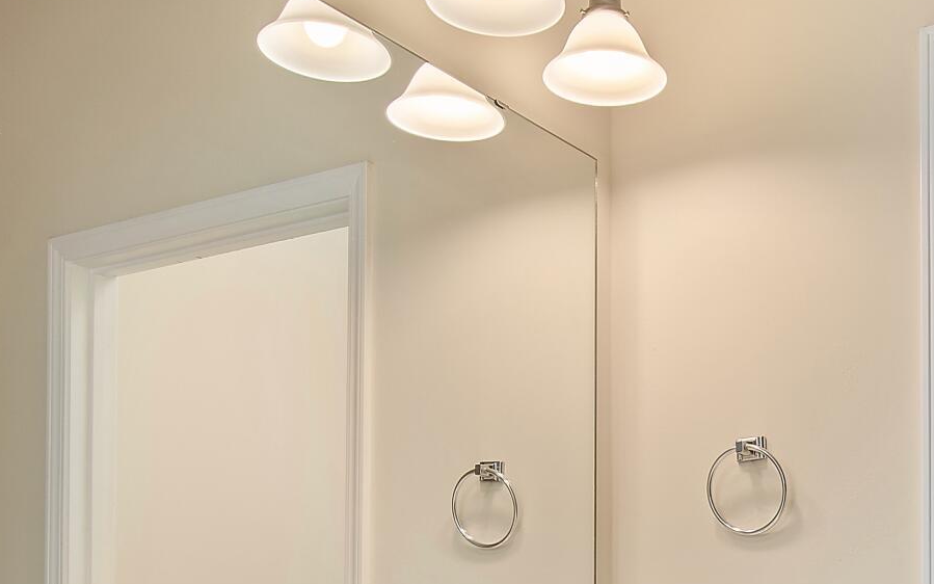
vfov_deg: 23.5
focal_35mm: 51
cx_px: 704
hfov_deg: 38.5
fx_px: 1298
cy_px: 674
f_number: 8
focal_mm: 10
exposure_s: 1/3
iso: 100
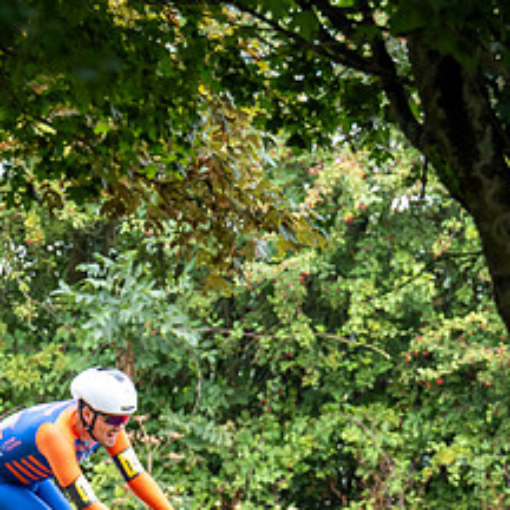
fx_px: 10385
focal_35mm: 623
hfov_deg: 2.8
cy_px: 551
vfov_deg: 2.8
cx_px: 79
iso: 1000
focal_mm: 197
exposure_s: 1/1000
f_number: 4
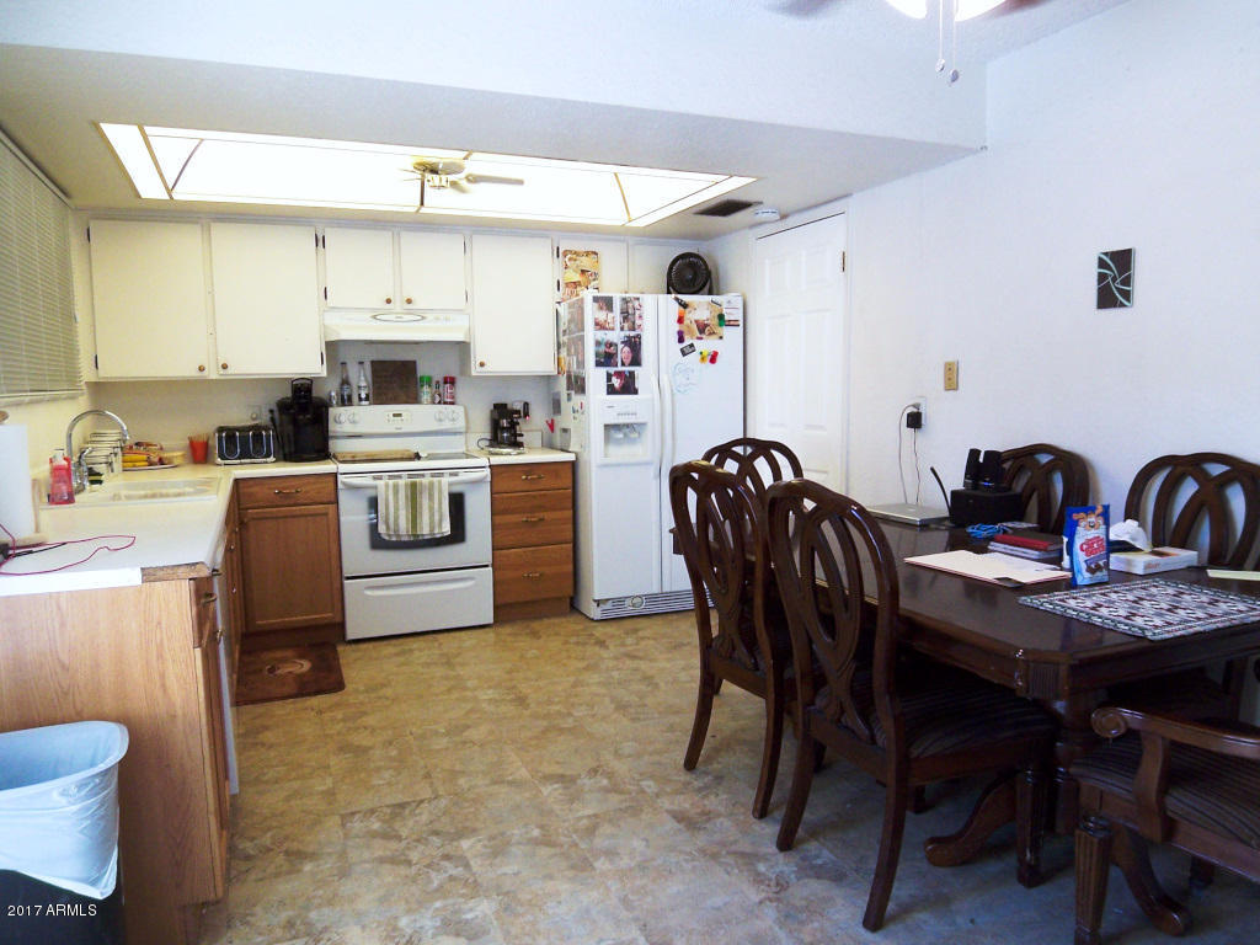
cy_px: 472
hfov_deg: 73.9
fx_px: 837
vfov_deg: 58.9
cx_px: 630
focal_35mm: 23
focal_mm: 3.8
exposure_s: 1/30
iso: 125
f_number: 2.8
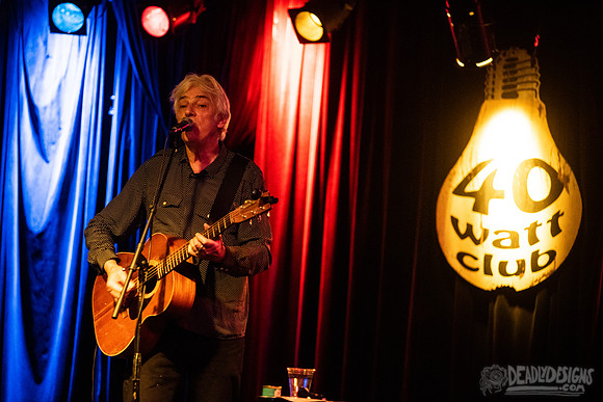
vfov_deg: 8.0
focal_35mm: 171
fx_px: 2864
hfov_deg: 12.0
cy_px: 187
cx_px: 281
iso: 3200
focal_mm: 160
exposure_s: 1/50
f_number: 3.2
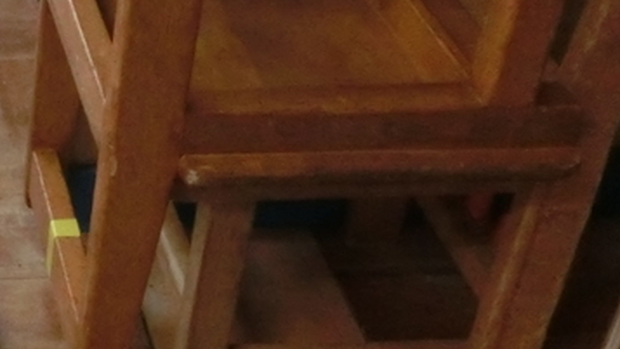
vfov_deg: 13.7
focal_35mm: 88
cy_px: 120
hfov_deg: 20.7
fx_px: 1447
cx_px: -302
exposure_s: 1/125
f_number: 3
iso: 640
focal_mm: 4.24
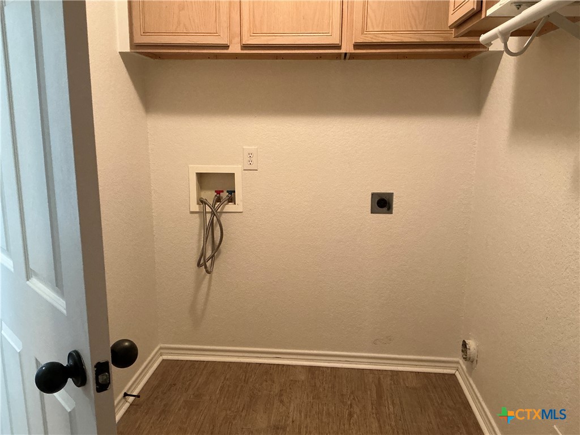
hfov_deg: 63.4
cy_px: 218
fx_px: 469
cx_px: 290
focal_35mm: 28
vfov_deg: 49.7
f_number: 1.8
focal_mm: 3
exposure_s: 1/60
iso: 250
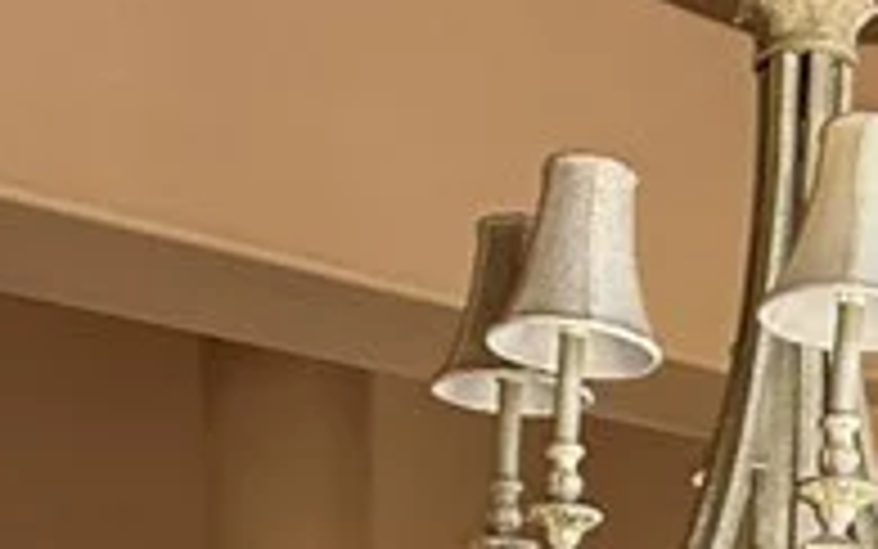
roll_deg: -2.6
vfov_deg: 13.3
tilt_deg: -4.6
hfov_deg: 26.3
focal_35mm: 78
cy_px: 1242
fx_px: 1867
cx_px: 612
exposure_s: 1/99
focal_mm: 2.22
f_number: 2.2
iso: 125
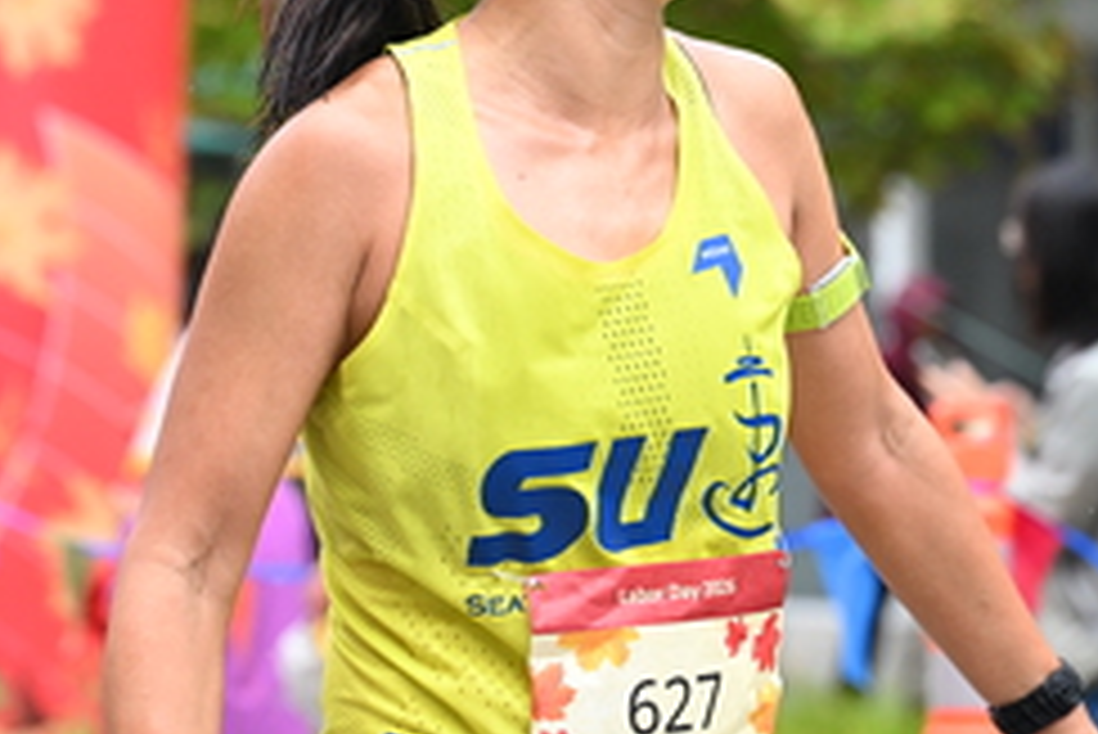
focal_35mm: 158
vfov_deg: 8.7
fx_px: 4822
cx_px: 446
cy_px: 11
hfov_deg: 13.0
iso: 1250
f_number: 2.8
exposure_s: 1/1250
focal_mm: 70
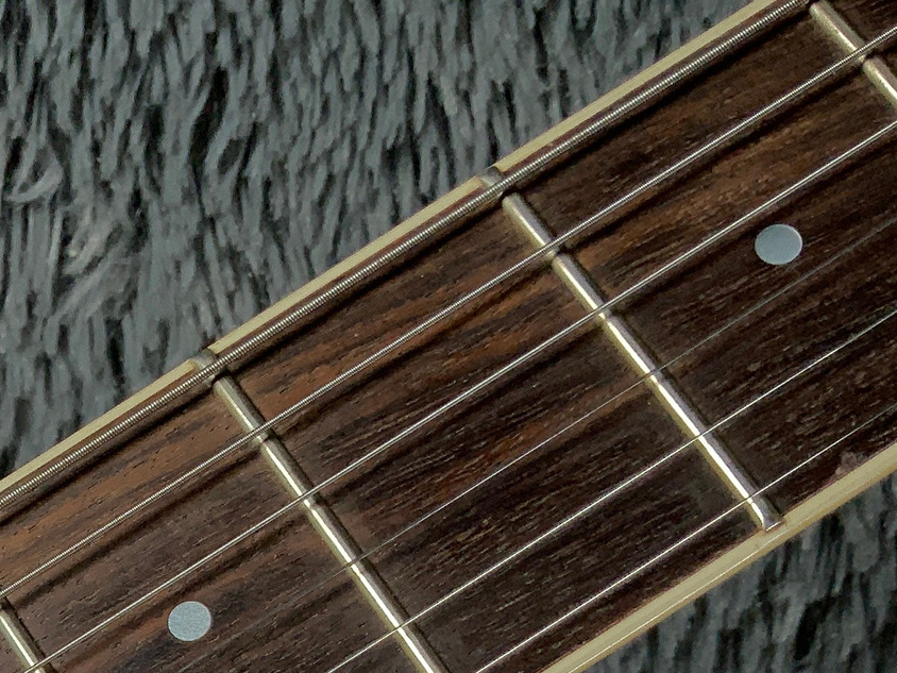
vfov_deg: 15.7
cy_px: 959
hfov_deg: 20.5
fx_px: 2280
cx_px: -238
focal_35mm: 88
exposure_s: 1/312
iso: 32
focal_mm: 3
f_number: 1.8
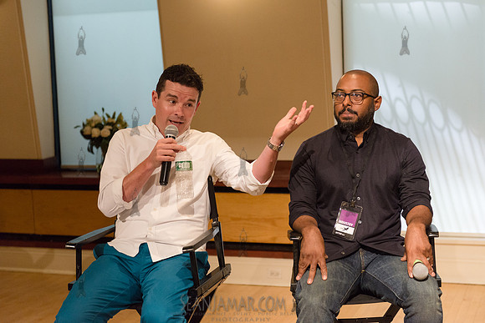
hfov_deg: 32.4
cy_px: 162
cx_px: 242
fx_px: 835
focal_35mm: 62
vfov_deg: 21.9
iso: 3200
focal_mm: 62
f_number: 3.5
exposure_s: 1/800
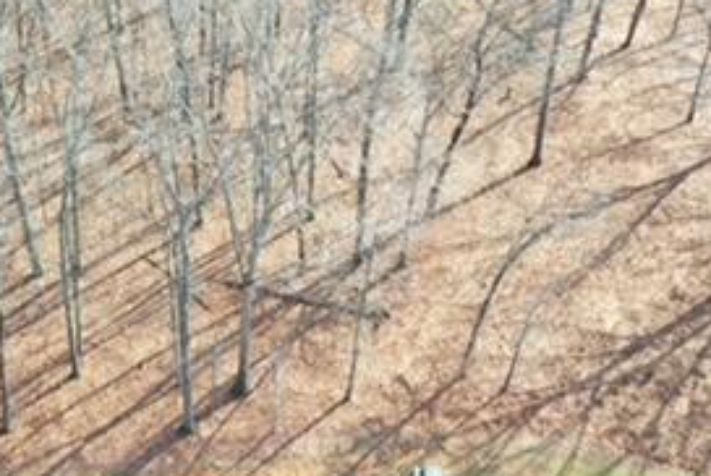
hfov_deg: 30.2
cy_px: 68
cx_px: 233
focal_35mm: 66
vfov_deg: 20.3
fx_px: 1305
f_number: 4.5
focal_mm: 10.26
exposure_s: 1/120
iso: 100
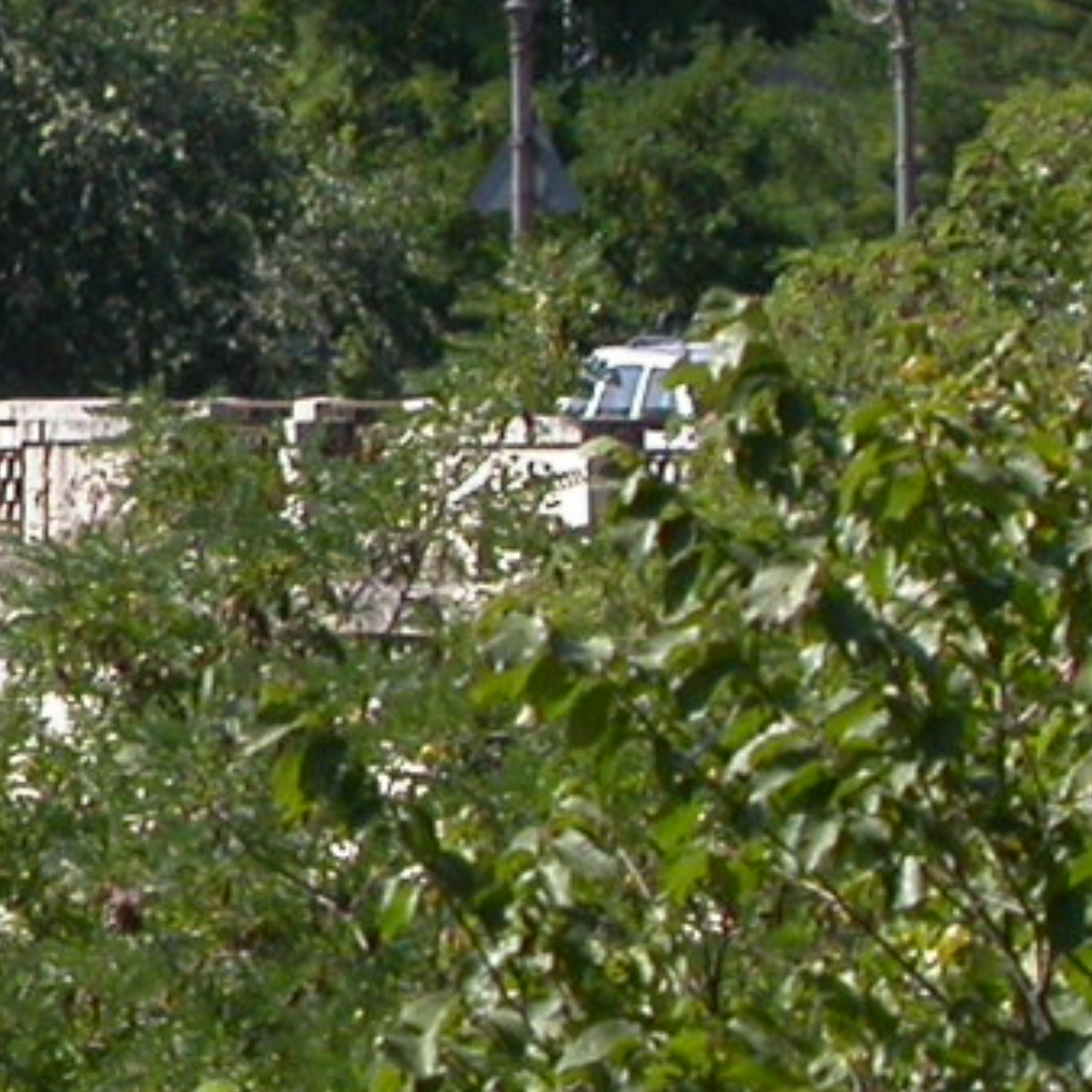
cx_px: -1150
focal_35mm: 406
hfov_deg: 4.3
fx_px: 14490
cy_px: 588
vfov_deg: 4.3
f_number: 5.6
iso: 100
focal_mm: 20.2
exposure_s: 1/394
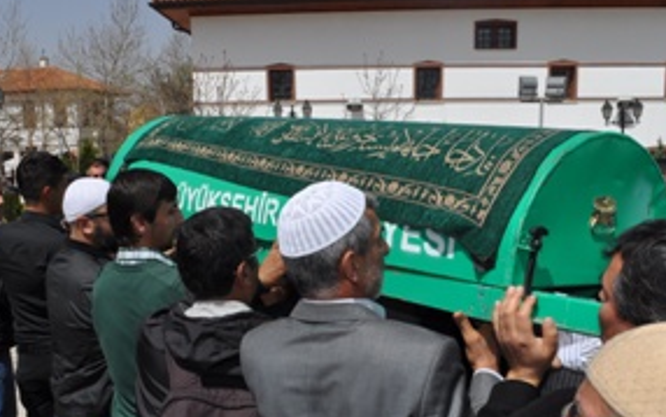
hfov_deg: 46.1
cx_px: 300
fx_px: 781
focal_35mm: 43
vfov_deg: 29.4
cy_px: 310
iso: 200
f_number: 16
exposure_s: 1/200
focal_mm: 18
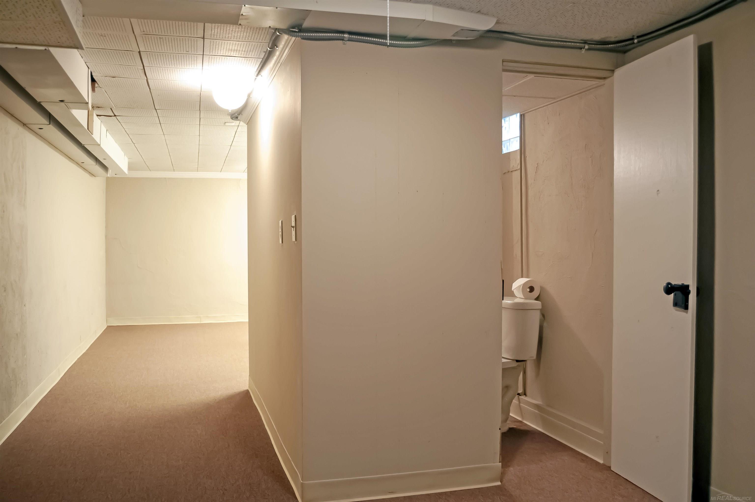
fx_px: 691
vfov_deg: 39.9
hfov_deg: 57.3
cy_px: 251
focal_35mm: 33
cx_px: 378
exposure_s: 1/15
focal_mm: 22
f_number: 3.8
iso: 1600
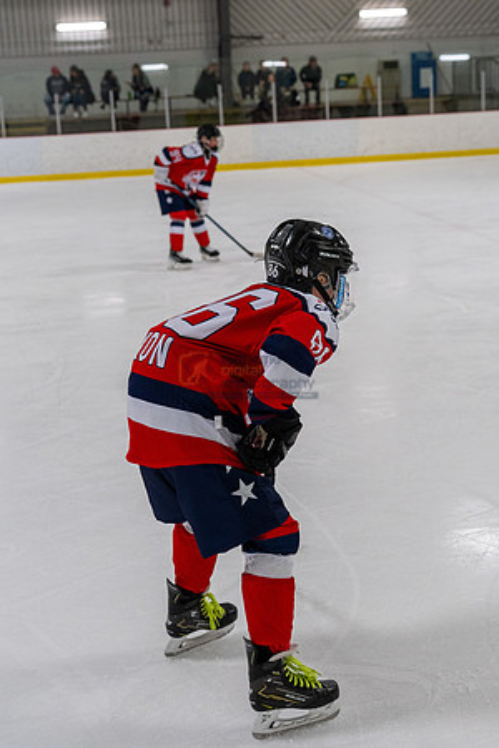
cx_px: 250
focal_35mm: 52
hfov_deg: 26.0
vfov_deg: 38.2
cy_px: 374
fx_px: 1081
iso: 2000
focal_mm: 35
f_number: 3.2
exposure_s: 1/800
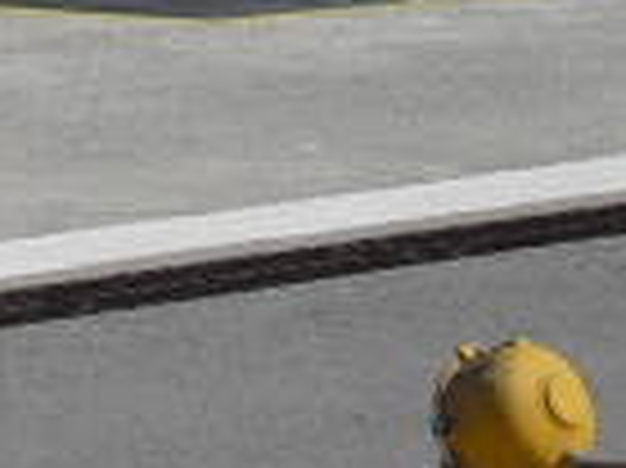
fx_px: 7697
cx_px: -694
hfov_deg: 4.6
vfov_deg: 3.4
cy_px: -612
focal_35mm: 426
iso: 64
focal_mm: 13.1
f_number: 11.6
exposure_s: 1/125
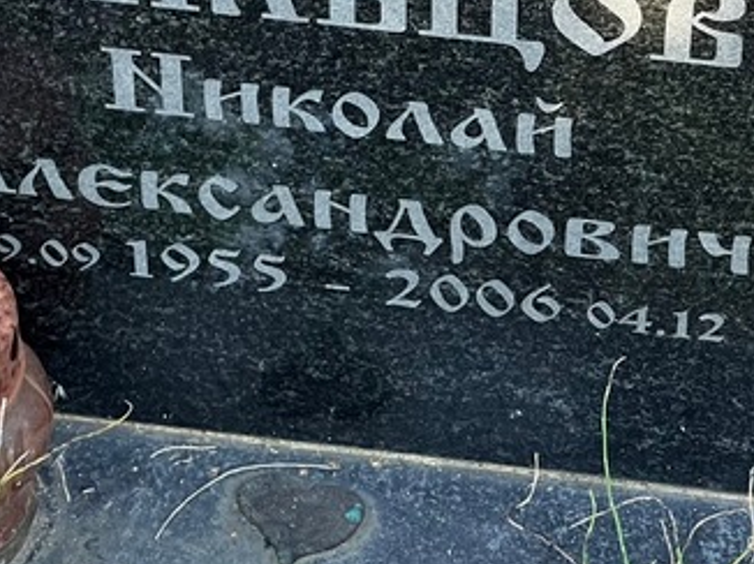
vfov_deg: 7.8
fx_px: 4114
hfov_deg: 10.5
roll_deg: +2.1
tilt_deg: -43.5
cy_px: 62
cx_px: 331
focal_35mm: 189
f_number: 2.8
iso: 125
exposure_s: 1/99
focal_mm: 9
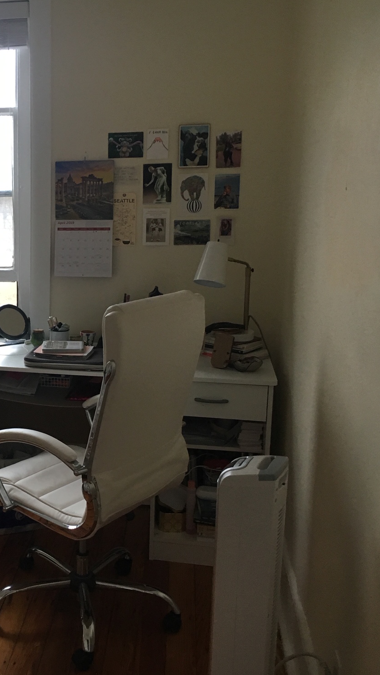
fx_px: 770
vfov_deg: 47.4
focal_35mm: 43
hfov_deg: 26.4
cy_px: 335
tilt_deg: -12.0
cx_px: 10
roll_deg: +0.7
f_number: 2.2
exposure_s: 1/30
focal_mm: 4.15
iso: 100
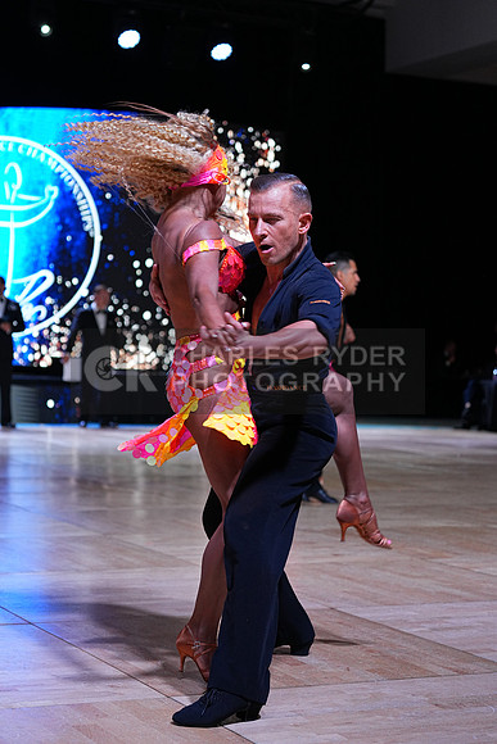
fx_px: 1449
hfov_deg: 19.5
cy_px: 372
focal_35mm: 70
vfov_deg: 28.8
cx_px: 248
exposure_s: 1/500
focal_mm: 70
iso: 1250
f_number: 4
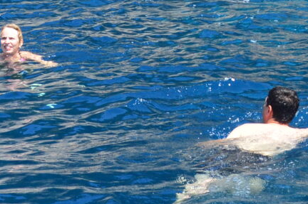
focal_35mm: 160
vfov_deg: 8.5
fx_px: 1367
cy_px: -23
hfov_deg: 12.6
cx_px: 364
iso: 200
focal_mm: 24
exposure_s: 1/200
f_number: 8
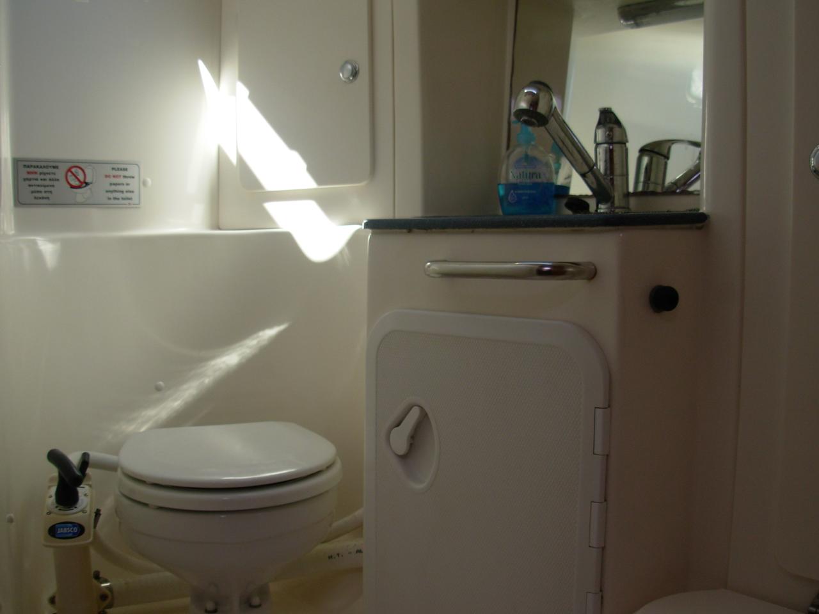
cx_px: 410
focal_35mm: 38
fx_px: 899
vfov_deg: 37.7
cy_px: 307
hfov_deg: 49.0
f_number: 2.9
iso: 50
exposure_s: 1/136
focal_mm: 6.3
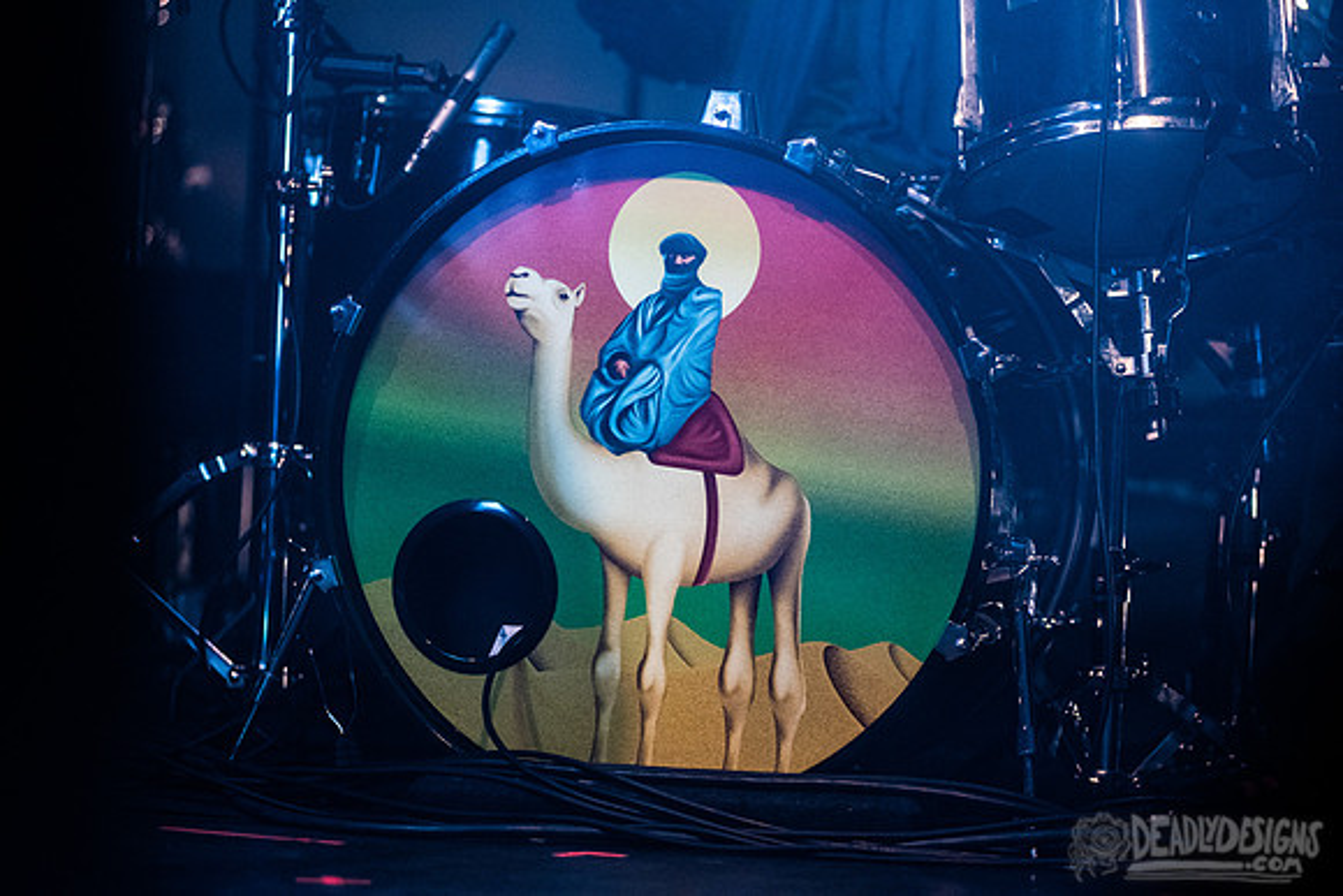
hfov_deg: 21.5
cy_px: 448
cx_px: 672
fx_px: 3545
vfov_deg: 14.4
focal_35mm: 95
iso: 2500
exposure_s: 1/160
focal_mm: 95
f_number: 3.2
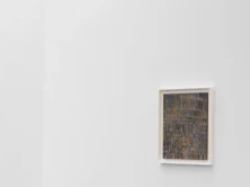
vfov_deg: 14.6
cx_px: 5
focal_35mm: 101
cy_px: 131
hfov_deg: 19.0
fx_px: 729
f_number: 11
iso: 100
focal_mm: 35.6
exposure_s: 1/3
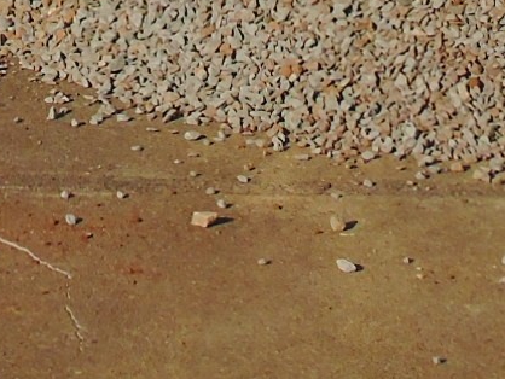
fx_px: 4160
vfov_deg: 5.0
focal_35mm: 285
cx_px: -268
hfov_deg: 6.8
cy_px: -763
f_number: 4.1
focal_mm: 8.2
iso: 80
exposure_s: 1/640
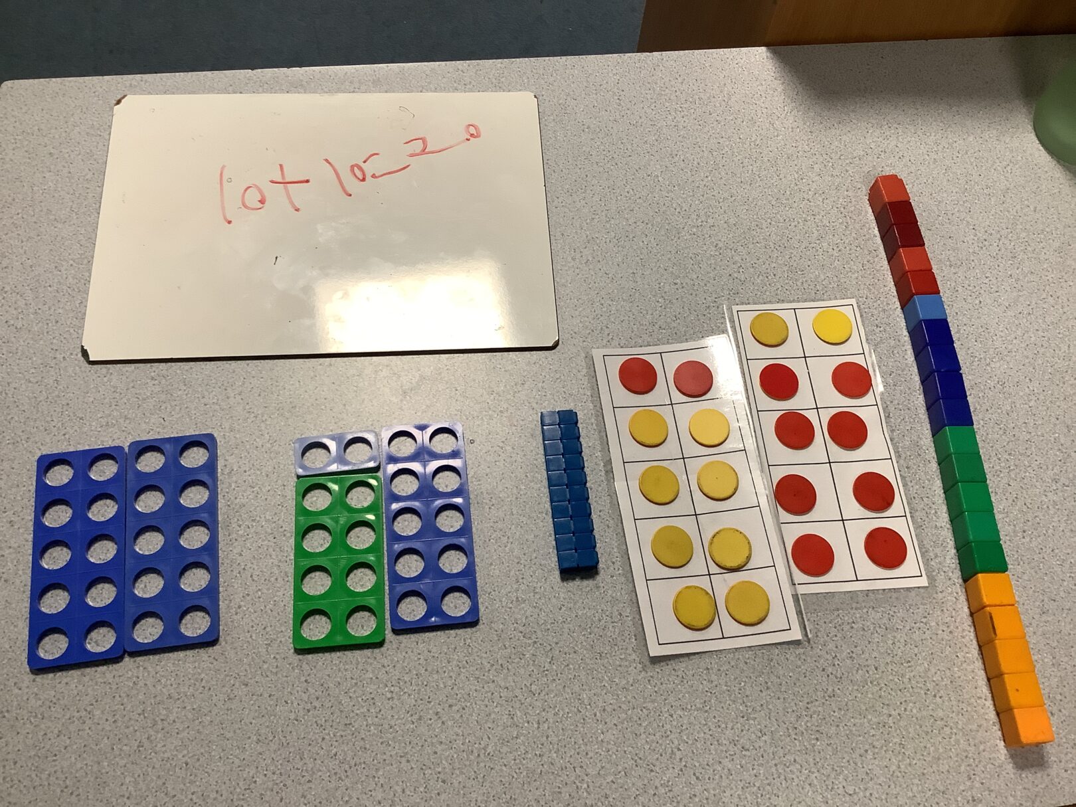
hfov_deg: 58.4
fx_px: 964
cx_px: 538
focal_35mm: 31
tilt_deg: -64.5
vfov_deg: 45.4
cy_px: 404
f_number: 2.4
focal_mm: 3.3
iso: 125
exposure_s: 1/60
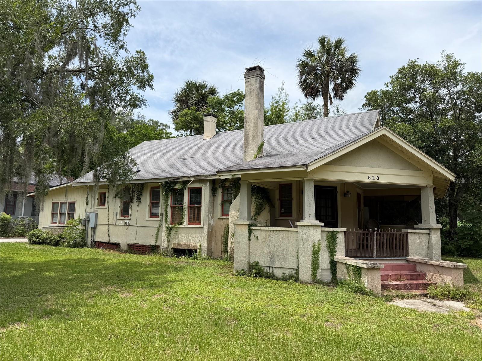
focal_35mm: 24
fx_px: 334
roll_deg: -0.9
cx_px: 241
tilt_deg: +7.2
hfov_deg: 71.6
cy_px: 180
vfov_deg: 56.8
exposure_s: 1/3953
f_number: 1.78
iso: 80
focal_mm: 6.76
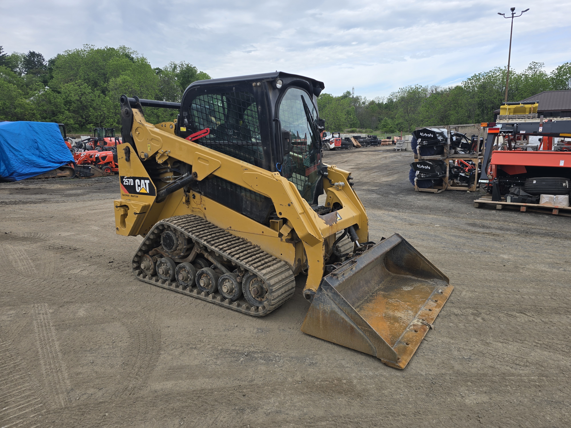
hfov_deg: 73.9
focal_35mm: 23
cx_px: 286
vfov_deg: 58.9
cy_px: 214
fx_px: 379
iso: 12
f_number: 1.7
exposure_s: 1/322
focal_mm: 6.3
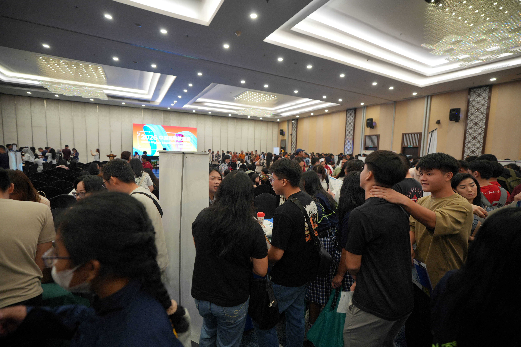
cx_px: 260
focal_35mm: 16
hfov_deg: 96.7
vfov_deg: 73.7
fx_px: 232
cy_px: 174
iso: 800
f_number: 2.8
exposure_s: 1/80
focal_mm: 16
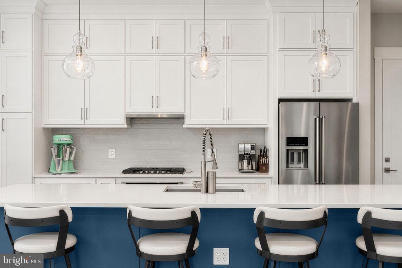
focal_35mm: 35
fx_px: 391
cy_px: 134
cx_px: 201
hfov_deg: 54.4
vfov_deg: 37.9
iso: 320
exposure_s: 1/2.5
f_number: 8
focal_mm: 35
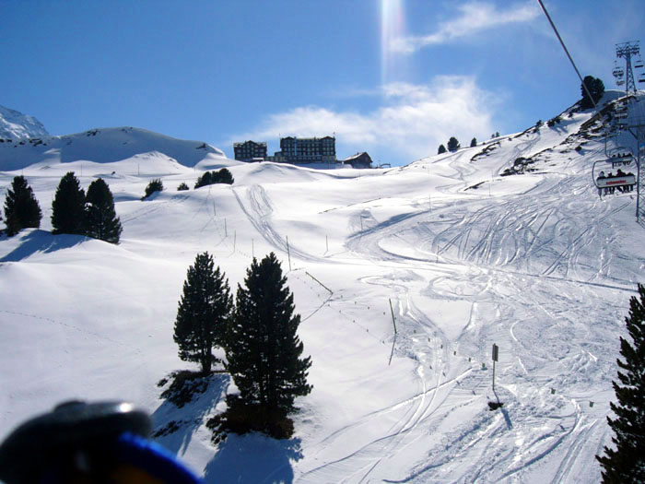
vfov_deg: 40.7
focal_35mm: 35
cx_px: 322
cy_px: 242
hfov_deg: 52.6
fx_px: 652
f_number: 8
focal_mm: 5.8
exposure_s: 1/800
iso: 50
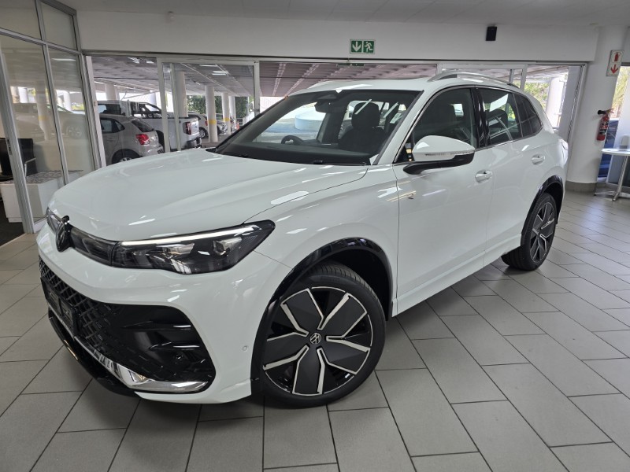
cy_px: 236
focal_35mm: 23
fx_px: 419
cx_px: 315
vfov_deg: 58.9
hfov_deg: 73.9
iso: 40
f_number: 1.7
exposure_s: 1/55.5
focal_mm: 6.3
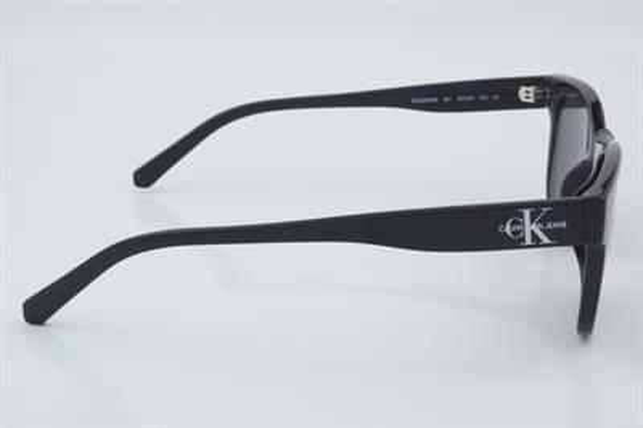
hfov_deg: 27.0
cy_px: 214
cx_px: 322
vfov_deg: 18.2
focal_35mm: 75
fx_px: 1338
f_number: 32
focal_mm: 50
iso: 100
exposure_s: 1/4
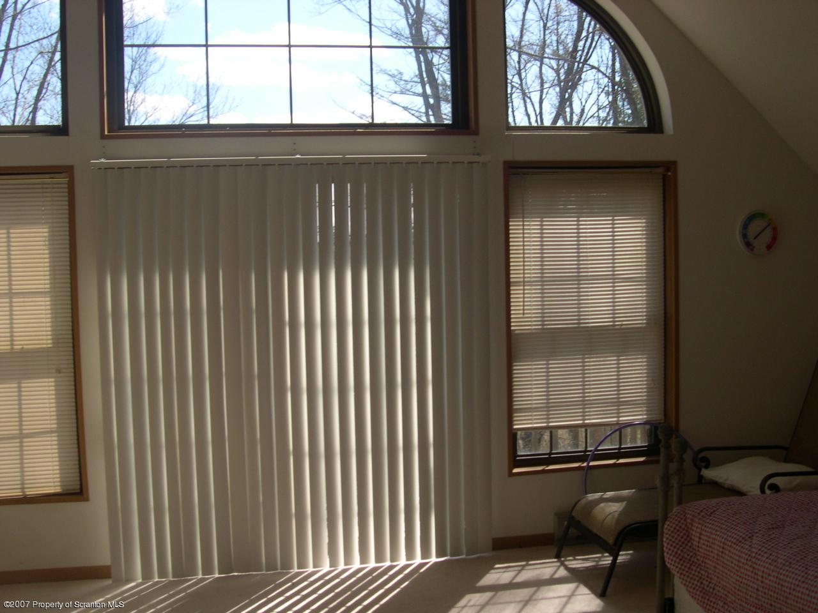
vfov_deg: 37.7
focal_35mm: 38
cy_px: 306
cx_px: 409
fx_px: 898
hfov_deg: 49.0
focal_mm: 8
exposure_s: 1/80.4
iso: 100
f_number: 7.6
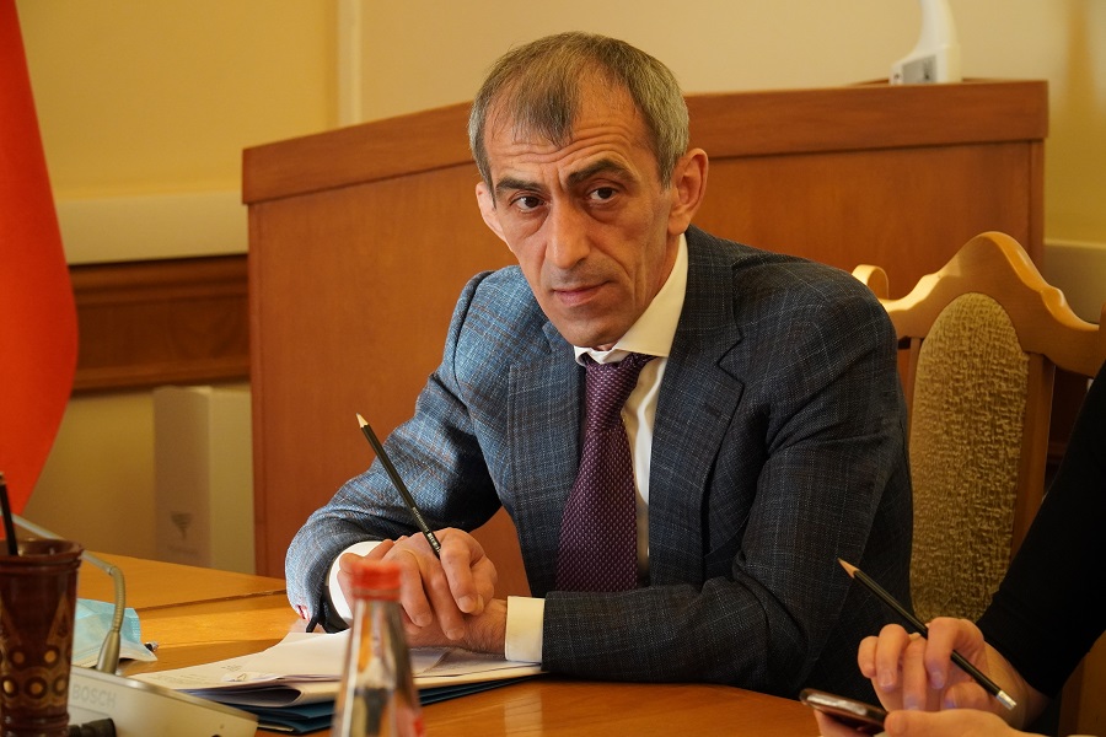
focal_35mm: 105
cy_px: 368
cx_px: 553
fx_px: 3226
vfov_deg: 13.0
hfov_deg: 19.5
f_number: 5.6
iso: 2000
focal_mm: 70
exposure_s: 1/80
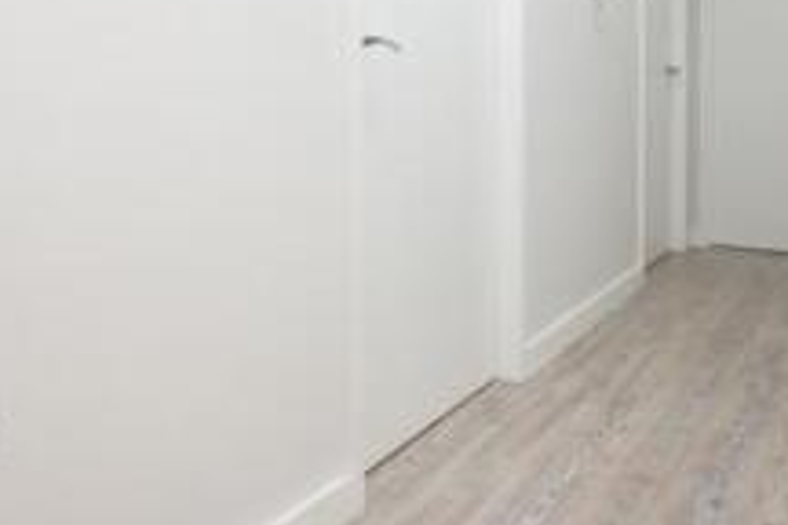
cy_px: 115
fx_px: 722
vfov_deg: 38.6
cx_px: 358
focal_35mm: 33
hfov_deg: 57.1
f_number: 5
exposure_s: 1/100
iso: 800
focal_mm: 10
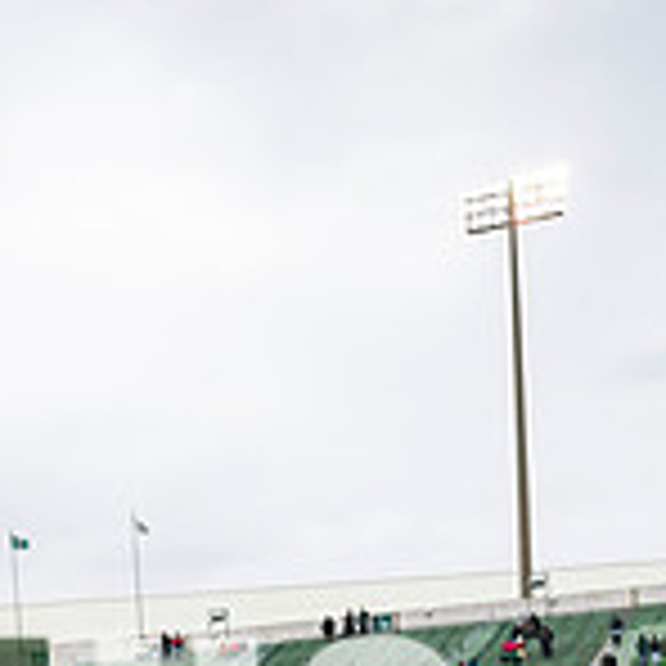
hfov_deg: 21.4
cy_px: 848
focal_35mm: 80
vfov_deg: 20.0
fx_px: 1741
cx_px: 122
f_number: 2.8
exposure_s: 1/500
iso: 100
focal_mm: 24
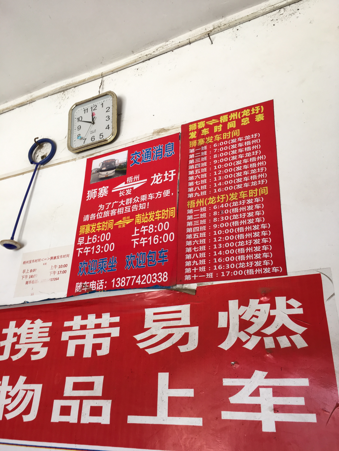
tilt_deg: +23.2
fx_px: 379
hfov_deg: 48.2
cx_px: 170
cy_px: 226
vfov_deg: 61.7
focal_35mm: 29
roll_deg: -1.4
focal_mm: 4.15
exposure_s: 1/50
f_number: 2.2
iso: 25
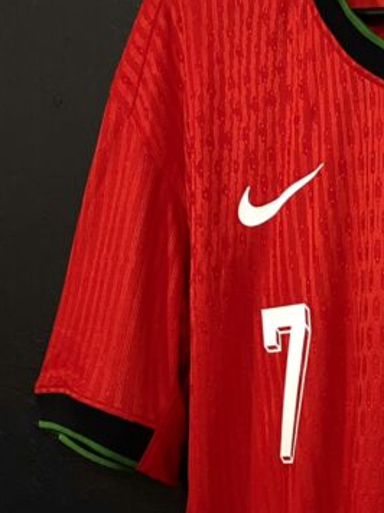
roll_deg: -1.7
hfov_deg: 18.9
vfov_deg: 25.5
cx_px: 409
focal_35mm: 75
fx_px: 1110
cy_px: 410
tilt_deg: -6.4
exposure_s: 1/60
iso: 200
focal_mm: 4.25
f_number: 1.8
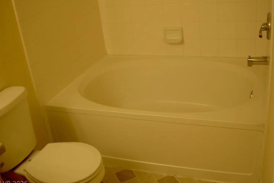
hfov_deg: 47.4
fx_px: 312
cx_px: 137
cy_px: 84
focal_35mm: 41
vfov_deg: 32.6
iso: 100
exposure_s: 1/15
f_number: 2.8
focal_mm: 8
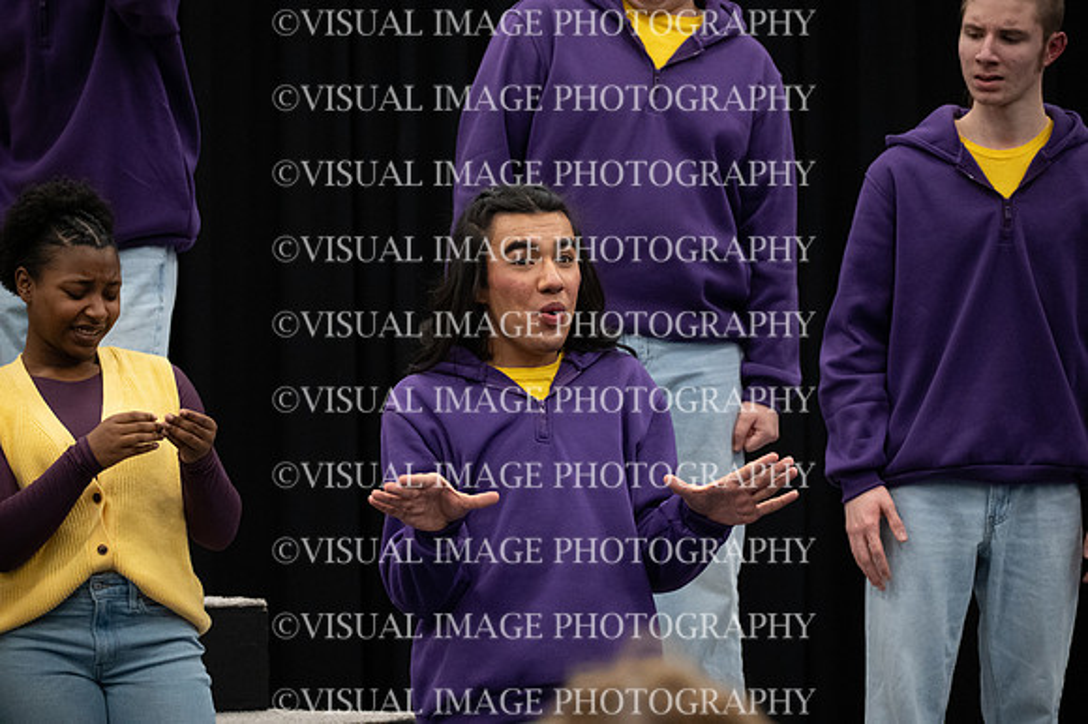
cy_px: 362
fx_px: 5497
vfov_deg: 7.5
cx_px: 544
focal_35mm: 182
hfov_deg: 11.3
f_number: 6.3
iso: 8000
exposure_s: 1/160
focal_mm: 182
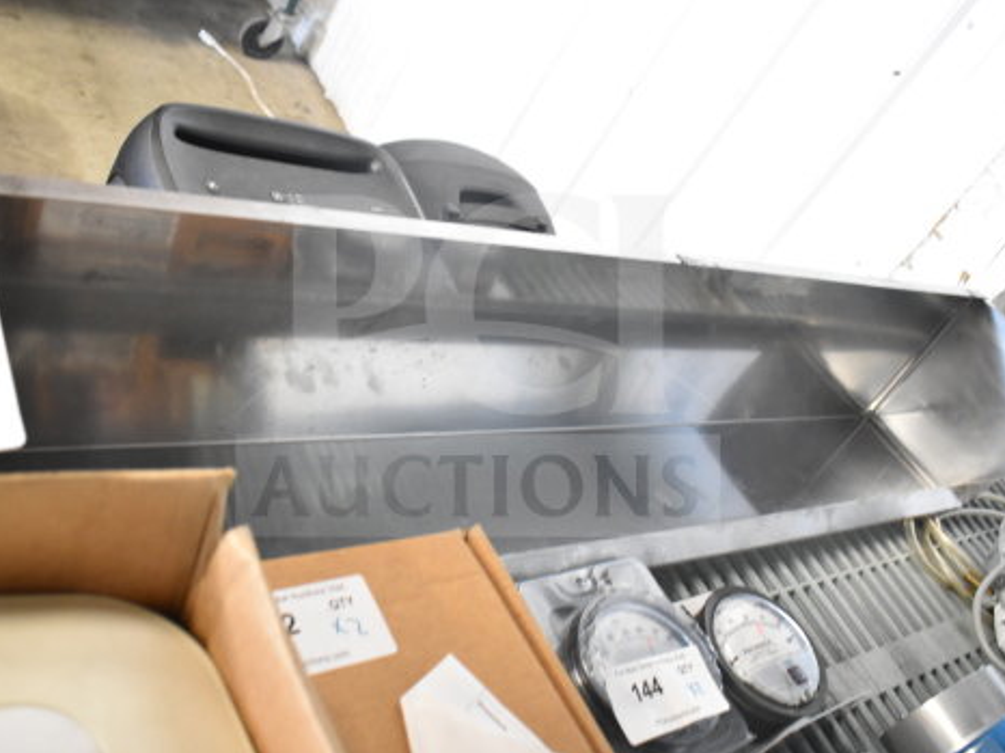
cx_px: 477
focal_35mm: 34
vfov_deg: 41.8
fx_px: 987
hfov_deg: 54.0
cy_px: 366
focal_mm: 18
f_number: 3.5
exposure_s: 1/30
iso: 2200
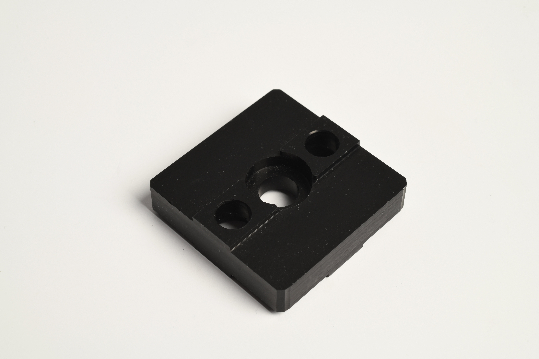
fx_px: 898
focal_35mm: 60
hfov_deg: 33.4
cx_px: 270
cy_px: 180
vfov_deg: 22.6
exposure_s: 1/80
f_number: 18
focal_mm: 60
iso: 400
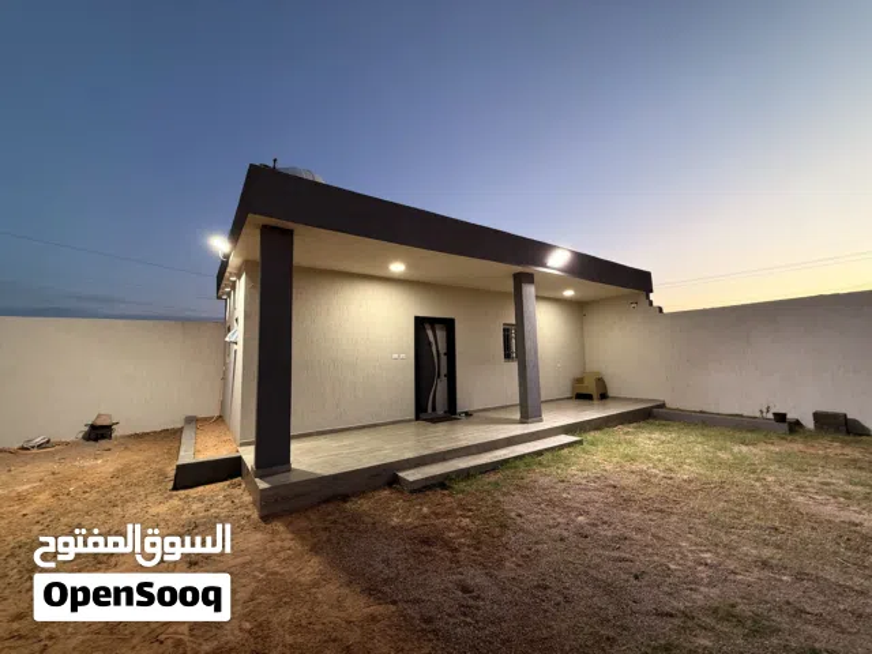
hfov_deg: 102.1
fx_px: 353
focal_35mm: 14
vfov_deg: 85.7
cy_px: 327
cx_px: 436
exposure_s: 1/100
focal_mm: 2.22
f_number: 2.2
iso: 320
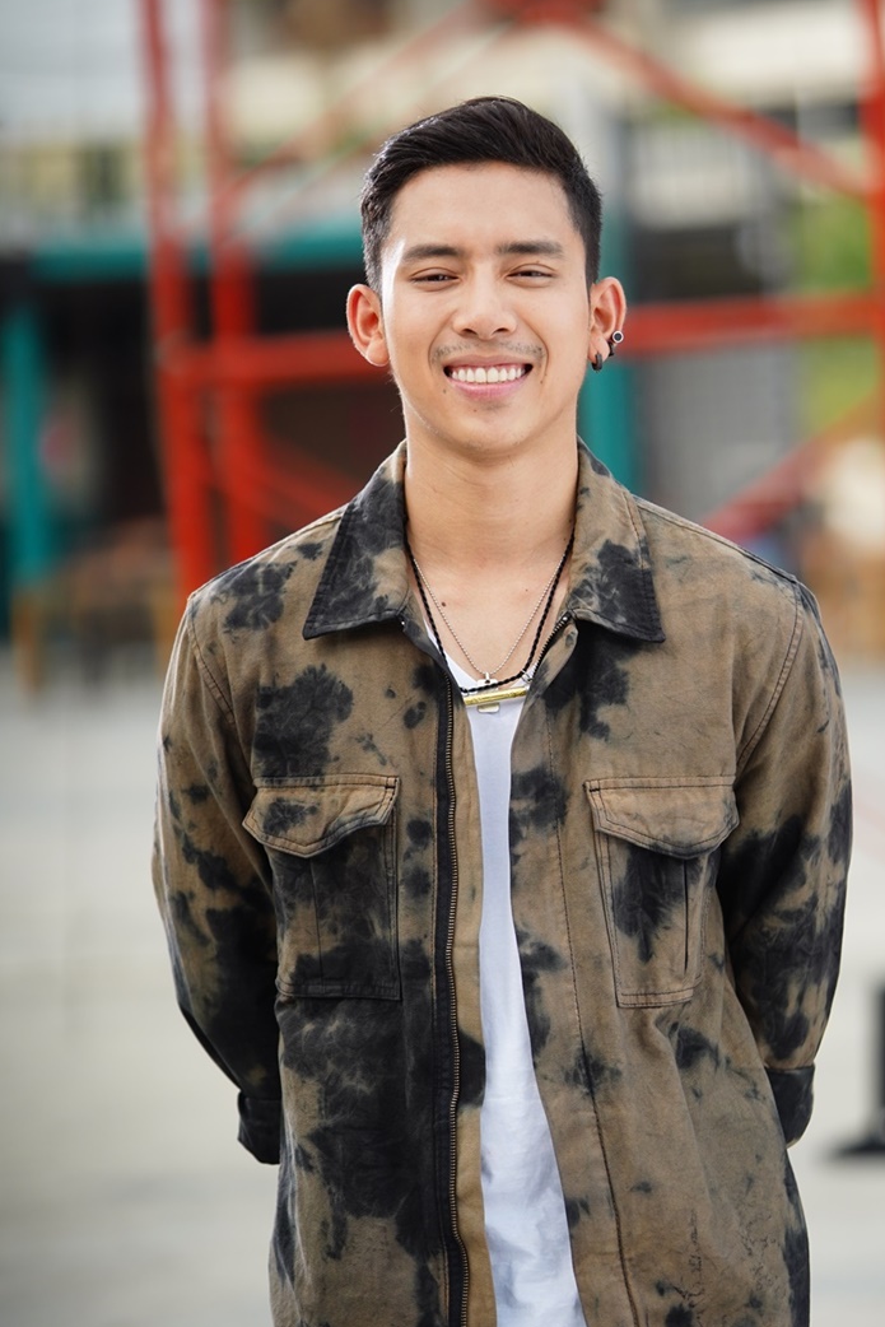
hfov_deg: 8.2
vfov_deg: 12.3
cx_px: 458
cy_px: 671
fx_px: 6156
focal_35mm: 167
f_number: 2.8
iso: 500
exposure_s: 1/4000
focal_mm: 145
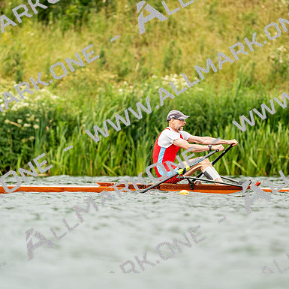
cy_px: 144
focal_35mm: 769
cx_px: 178
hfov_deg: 2.3
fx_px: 7264
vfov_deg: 2.3
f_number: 6.3
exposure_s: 1/2000
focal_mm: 600
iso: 800
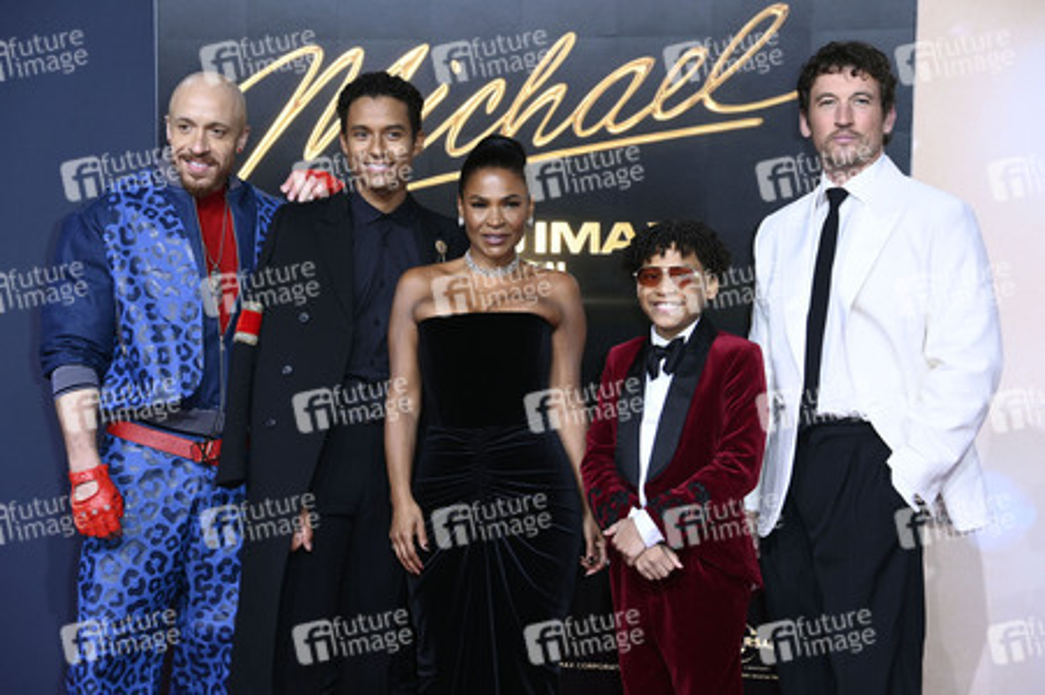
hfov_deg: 22.2
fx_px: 2669
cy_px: 348
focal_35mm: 92
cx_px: 522
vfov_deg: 14.8
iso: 500
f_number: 5.6
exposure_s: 1/250
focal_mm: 92
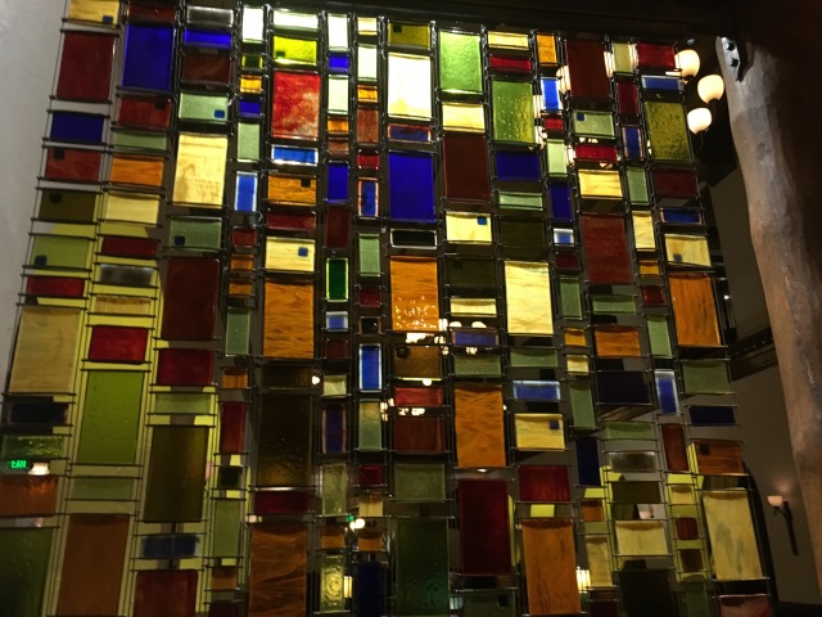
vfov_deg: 48.2
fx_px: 689
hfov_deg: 61.7
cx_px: 411
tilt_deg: +20.0
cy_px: 308
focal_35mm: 29
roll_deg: +1.2
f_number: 2.2
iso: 200
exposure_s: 1/15
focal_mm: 4.15
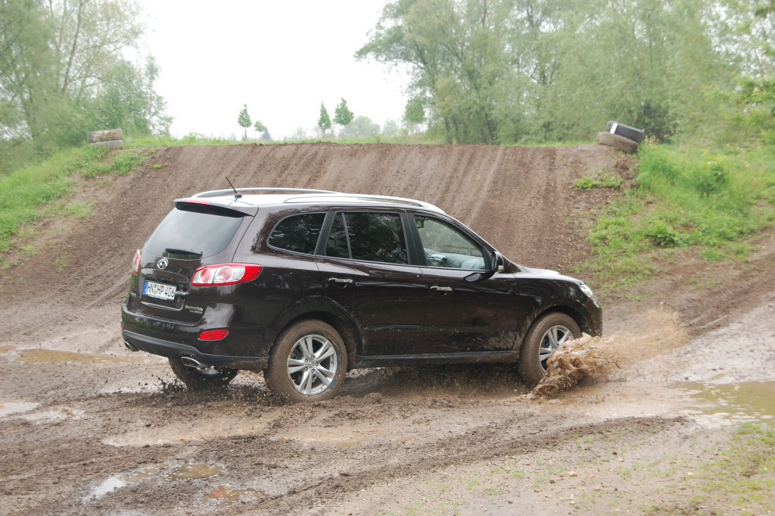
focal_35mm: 90
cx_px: 388
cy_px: 258
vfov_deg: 15.2
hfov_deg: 22.6
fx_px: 1936
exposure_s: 1/400
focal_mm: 60
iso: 400
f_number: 5.3
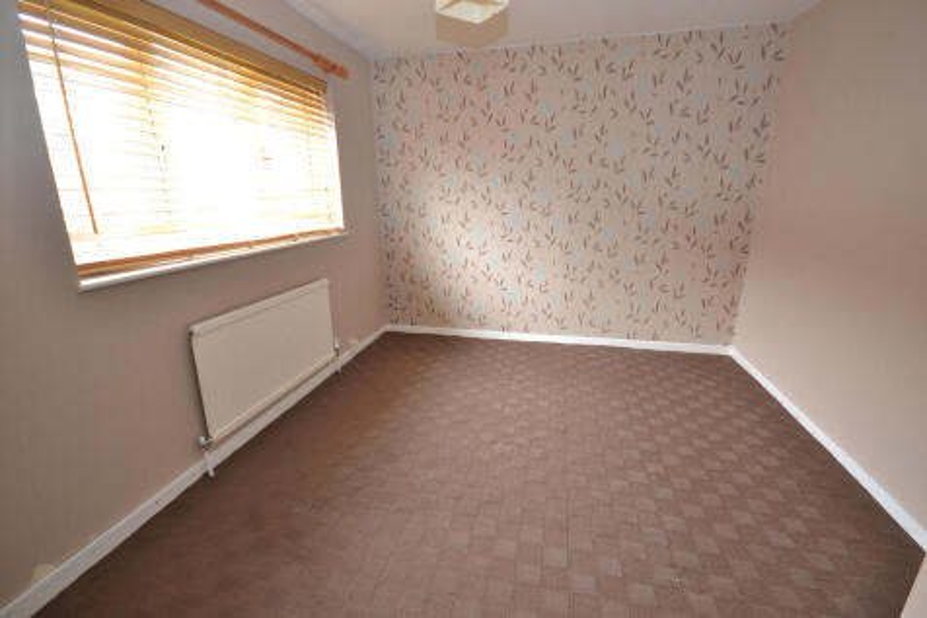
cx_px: 464
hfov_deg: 100.4
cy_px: 309
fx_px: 386
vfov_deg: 77.3
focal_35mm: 15
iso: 720
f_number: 4
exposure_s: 1/60
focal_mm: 10
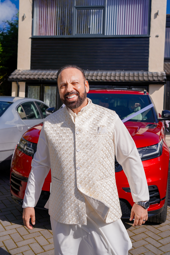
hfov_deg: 37.9
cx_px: 85
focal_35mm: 35
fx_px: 248
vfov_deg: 54.4
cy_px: 128
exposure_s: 1/1250
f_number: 5
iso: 100
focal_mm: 35
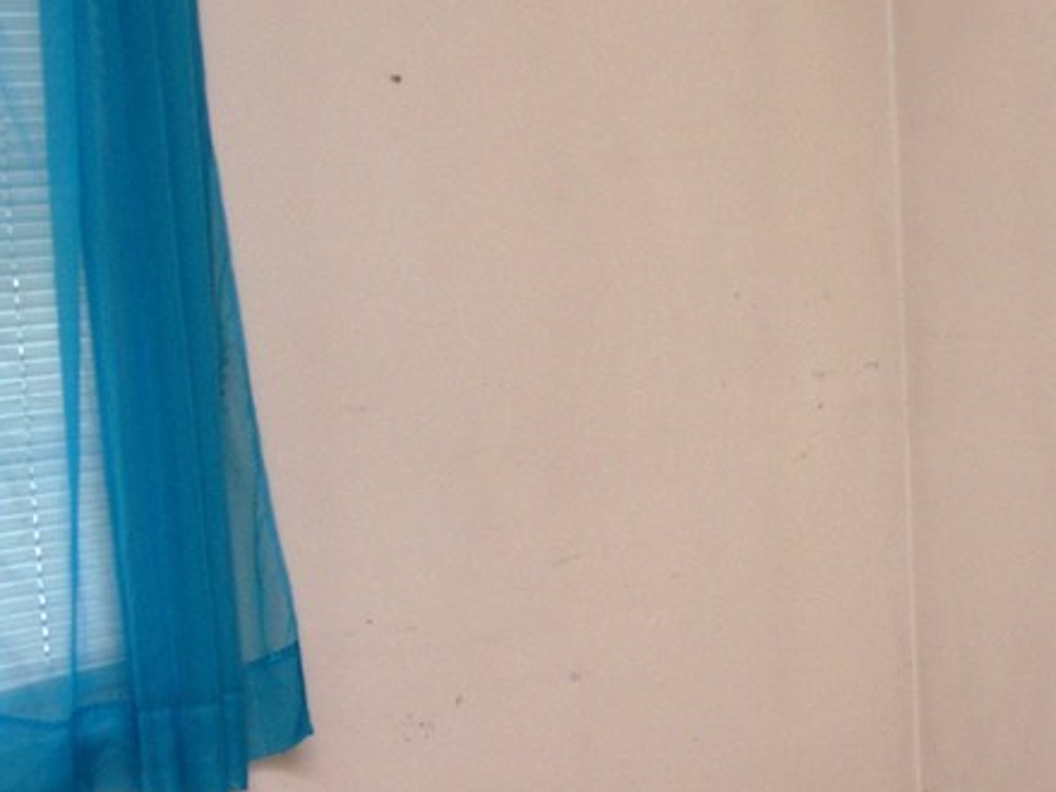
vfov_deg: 14.8
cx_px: 1166
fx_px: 3051
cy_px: 454
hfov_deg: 18.9
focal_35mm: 100
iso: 100
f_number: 3.6
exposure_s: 1/40
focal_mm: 9.1
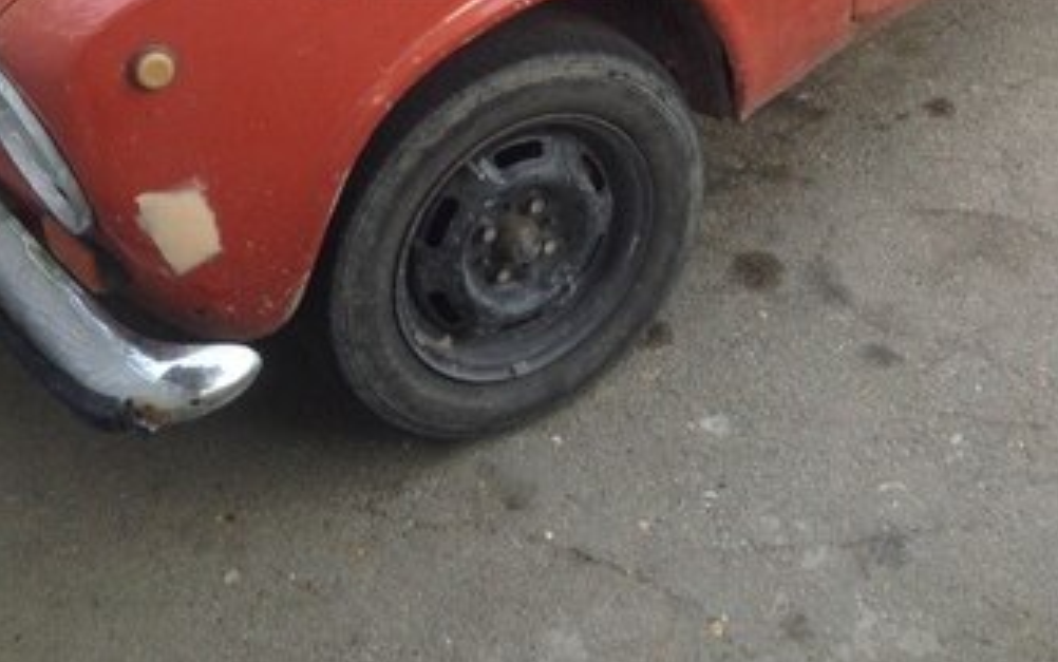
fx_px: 1500
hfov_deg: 38.8
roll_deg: +7.0
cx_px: 481
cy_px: -41
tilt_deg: -22.2
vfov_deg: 23.5
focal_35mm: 52
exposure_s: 1/120
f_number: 2.4
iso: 64
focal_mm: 4.12
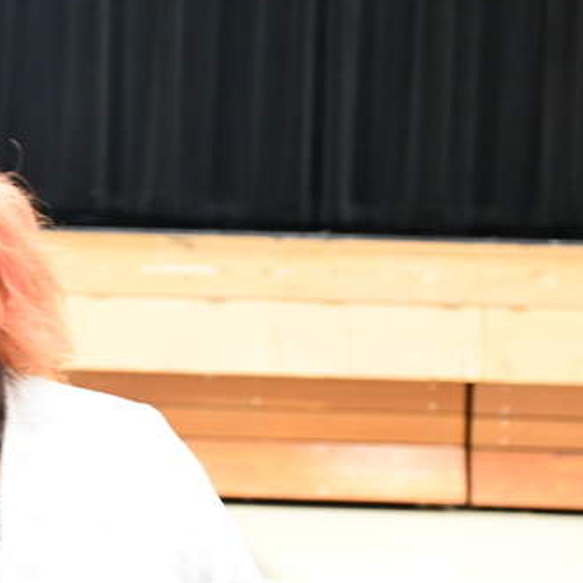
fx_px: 2287
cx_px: -278
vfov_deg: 14.5
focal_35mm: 120
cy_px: 277
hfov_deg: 13.7
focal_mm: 46
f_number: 4
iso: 6400
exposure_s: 1/60
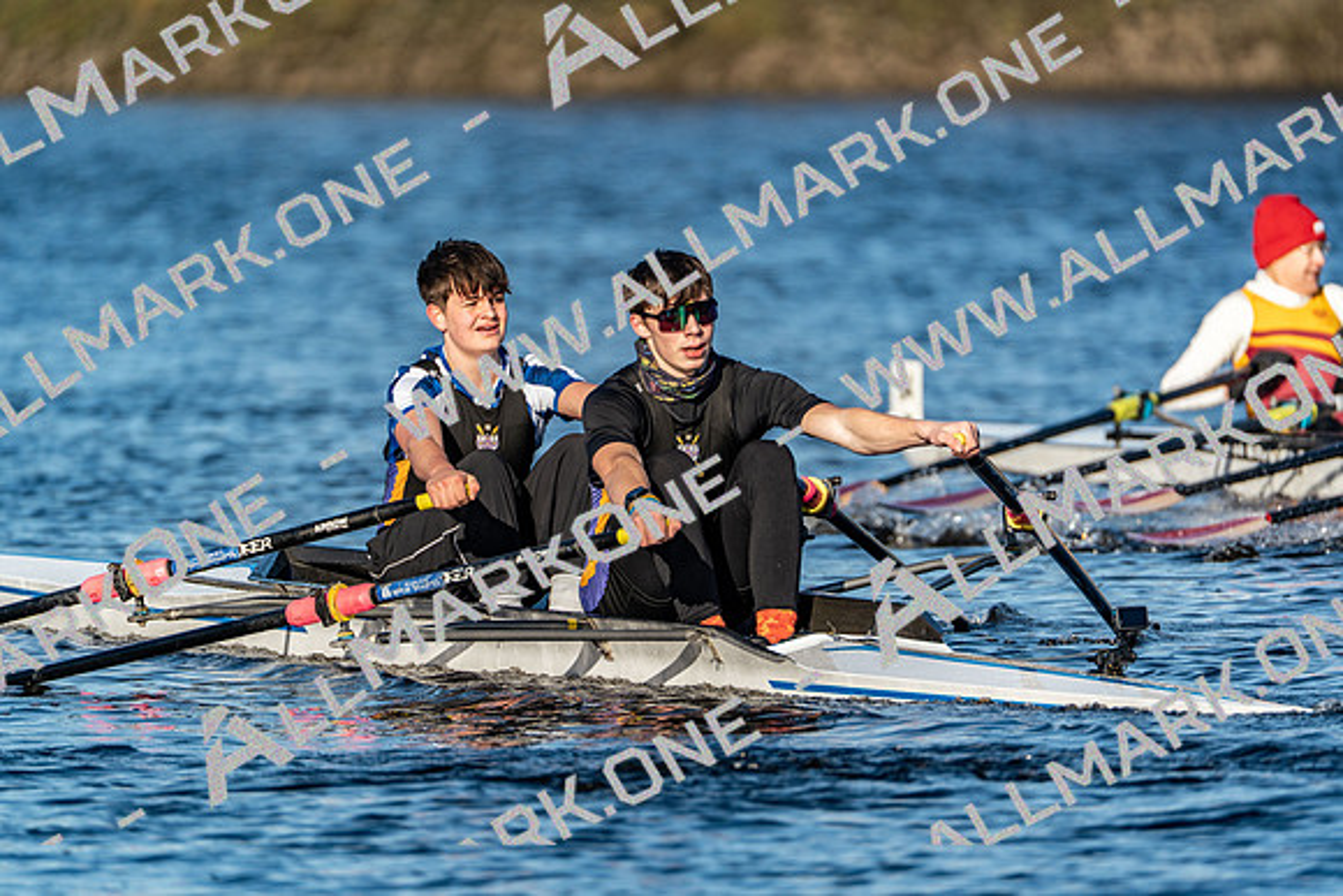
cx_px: 672
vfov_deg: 2.3
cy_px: 448
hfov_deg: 3.4
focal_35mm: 600
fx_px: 22388
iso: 400
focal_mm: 600
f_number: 6.3
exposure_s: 1/2000
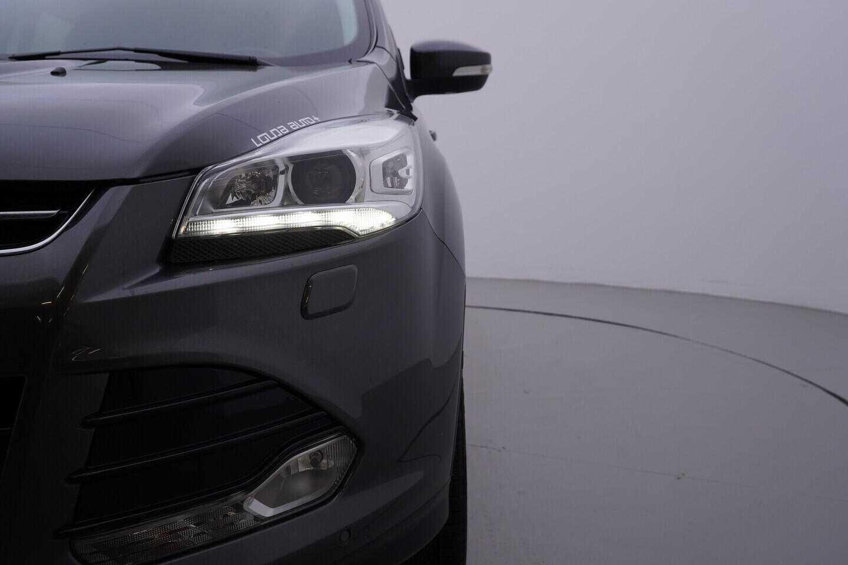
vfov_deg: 36.9
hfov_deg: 53.1
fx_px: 848
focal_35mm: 36
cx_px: 424
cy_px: 282
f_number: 5
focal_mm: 24
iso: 125
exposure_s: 1/125
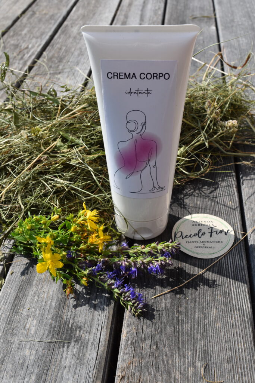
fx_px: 430
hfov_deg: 33.0
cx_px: 128
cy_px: 192
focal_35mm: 40
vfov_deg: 47.9
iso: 200
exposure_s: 1/320
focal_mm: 27
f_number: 9
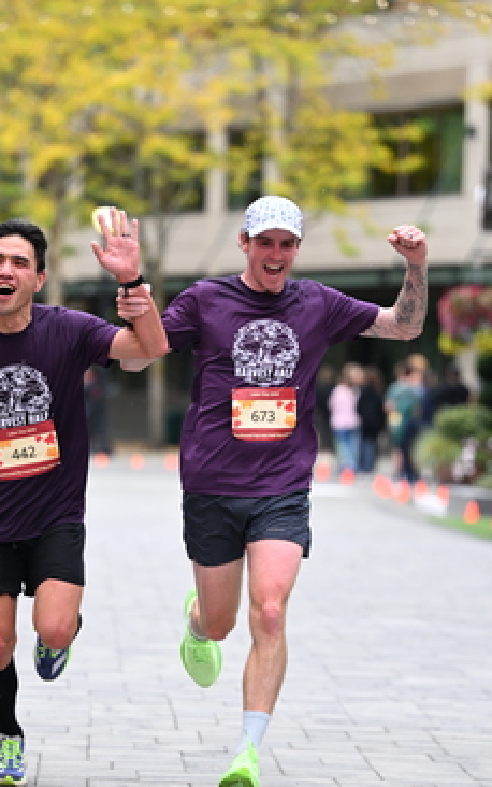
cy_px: 464
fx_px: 4266
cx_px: 151
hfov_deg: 6.6
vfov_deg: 10.5
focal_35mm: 199
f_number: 2.8
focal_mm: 130
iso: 1250
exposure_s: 1/1250
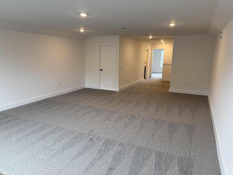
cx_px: 116
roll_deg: -1.2
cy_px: 88
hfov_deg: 71.6
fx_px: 162
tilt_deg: -11.6
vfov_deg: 56.8
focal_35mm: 24
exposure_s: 1/120
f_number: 1.78
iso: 125
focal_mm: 6.76
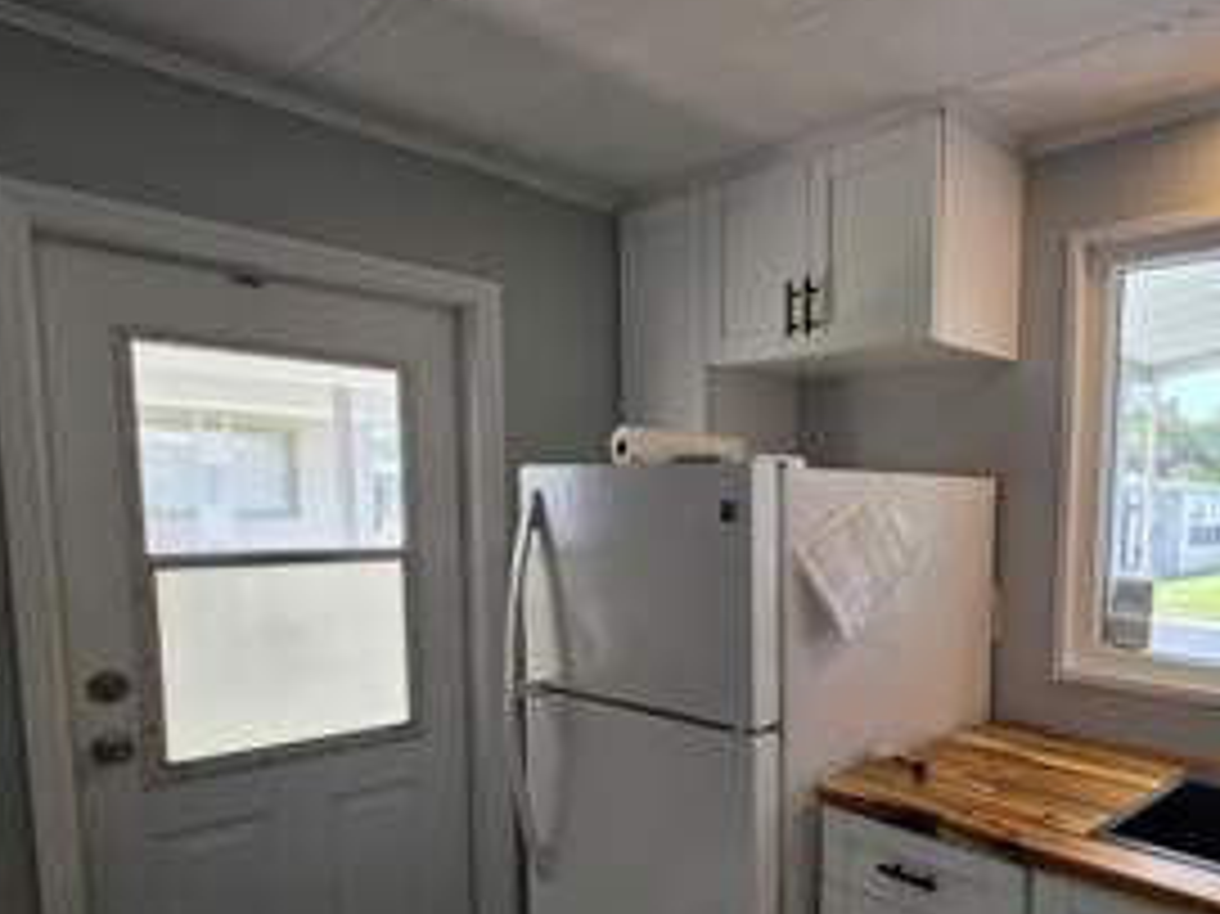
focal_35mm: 23
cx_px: 936
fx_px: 810
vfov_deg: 57.8
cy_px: 594
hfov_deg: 68.4
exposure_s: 1/120
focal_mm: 2.2
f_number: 1.9
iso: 20
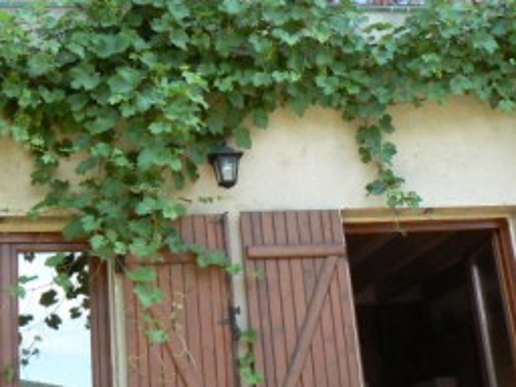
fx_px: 939
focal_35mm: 63
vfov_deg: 23.1
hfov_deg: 30.3
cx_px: 143
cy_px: 115
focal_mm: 6
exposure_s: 1/160
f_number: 5.6
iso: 400
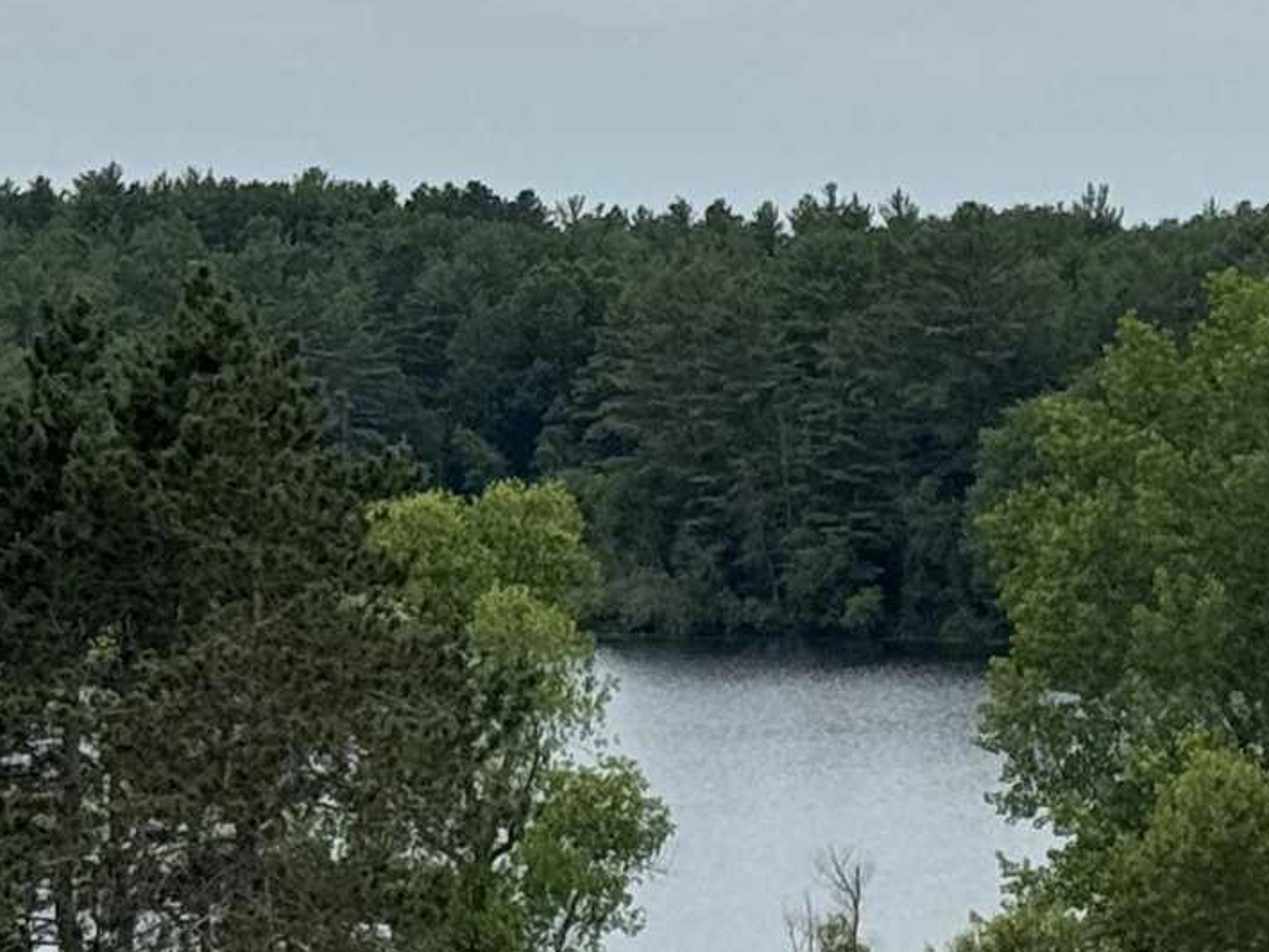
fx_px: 7626
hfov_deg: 9.1
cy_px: 591
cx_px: 2284
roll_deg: -0.2
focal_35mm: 208
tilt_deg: -2.3
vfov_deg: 7.1
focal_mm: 6.76
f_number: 1.78
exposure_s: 1/4310
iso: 64
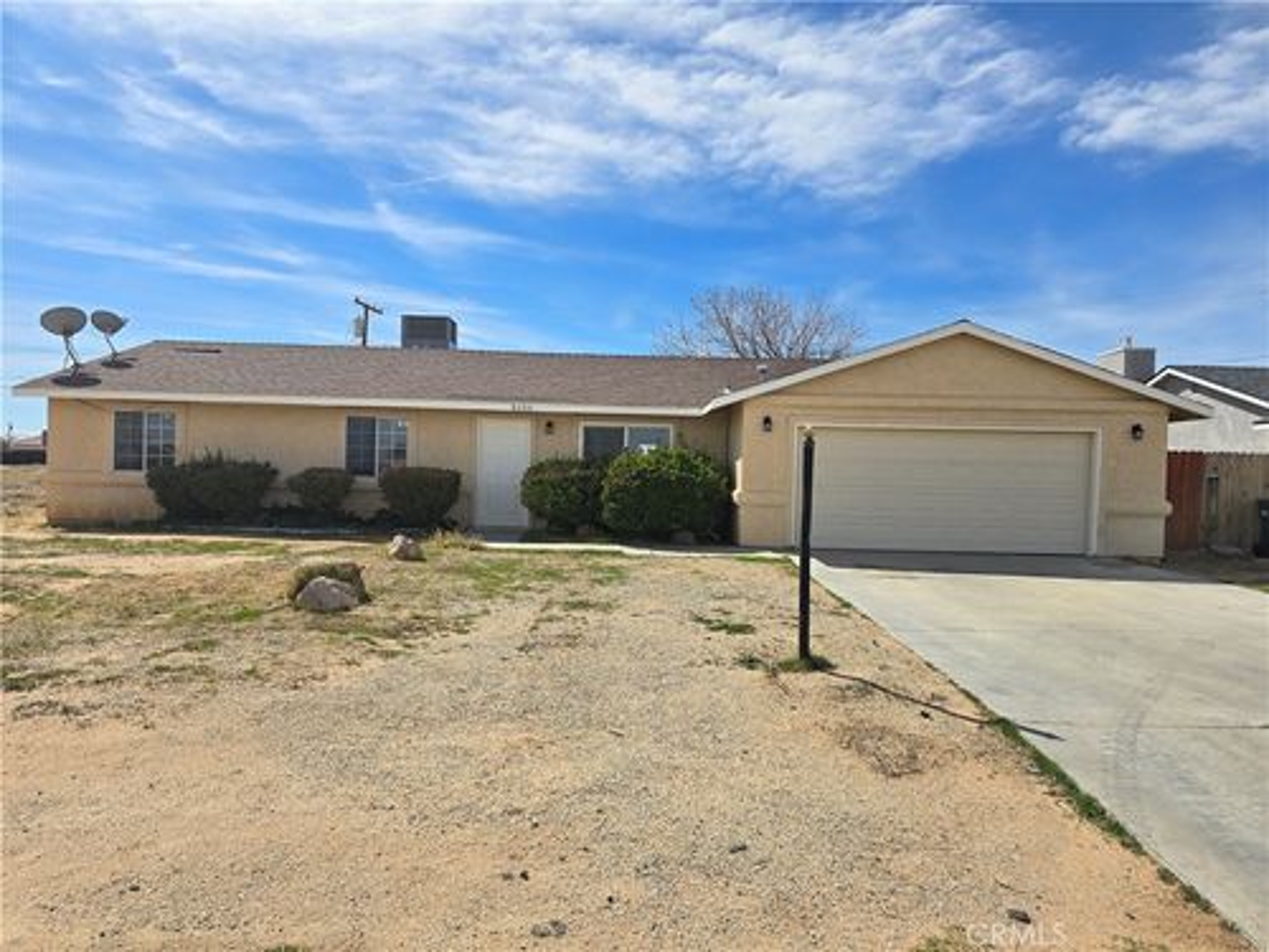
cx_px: 634
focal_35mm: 23
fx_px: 843
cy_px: 476
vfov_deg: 58.9
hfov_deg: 73.9
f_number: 1.7
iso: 12
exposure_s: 1/1093
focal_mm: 6.3
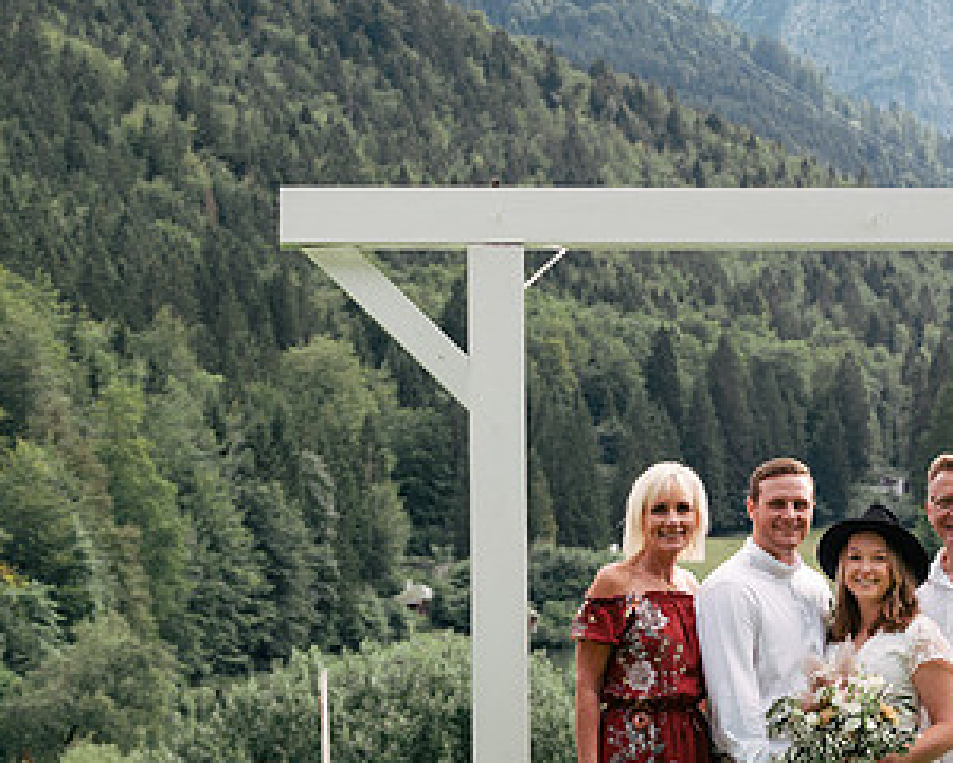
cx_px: 874
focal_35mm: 136
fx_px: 3836
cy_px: 598
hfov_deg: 14.0
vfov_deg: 11.3
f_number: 8
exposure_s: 1/250
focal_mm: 75
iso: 500
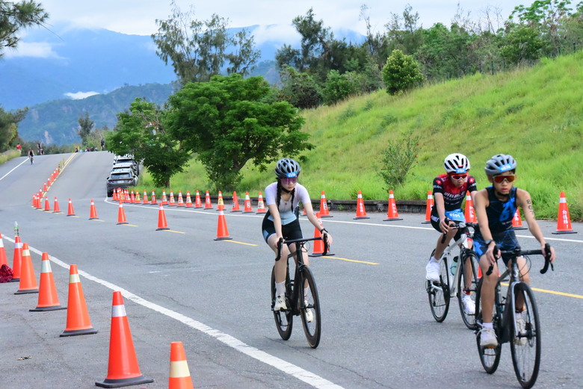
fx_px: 1977
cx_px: 292
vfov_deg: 11.3
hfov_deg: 16.8
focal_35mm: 122
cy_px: 194
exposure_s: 1/2000
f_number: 11
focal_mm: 122
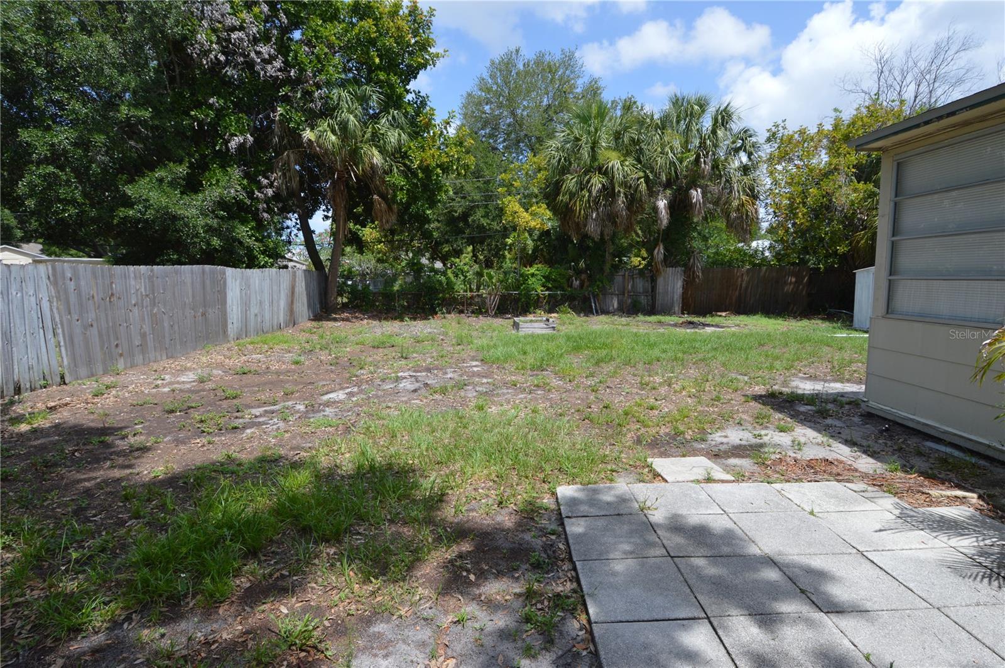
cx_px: 502
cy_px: 334
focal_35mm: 18
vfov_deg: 67.3
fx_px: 502
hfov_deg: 90.1
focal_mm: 12
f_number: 7.1
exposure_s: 1/200
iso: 100
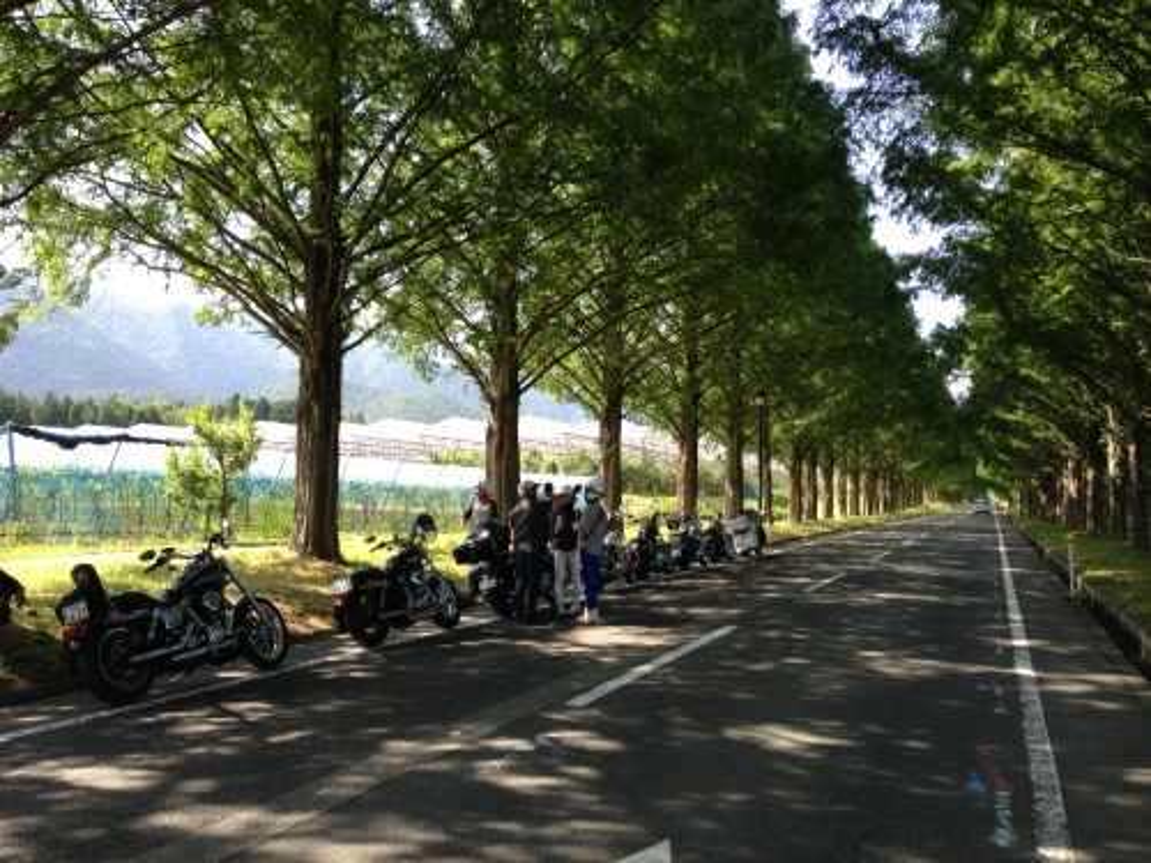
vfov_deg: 42.9
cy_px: 432
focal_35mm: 33
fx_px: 1097
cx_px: 576
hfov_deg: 55.4
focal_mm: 4.13
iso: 50
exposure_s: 1/241
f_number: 2.4
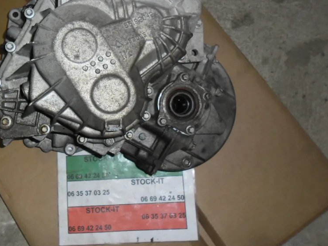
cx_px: 108
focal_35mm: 37
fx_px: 351
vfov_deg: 38.4
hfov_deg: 49.2
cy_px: 90
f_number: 3.5
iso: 80
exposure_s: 1/45
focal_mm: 4.9
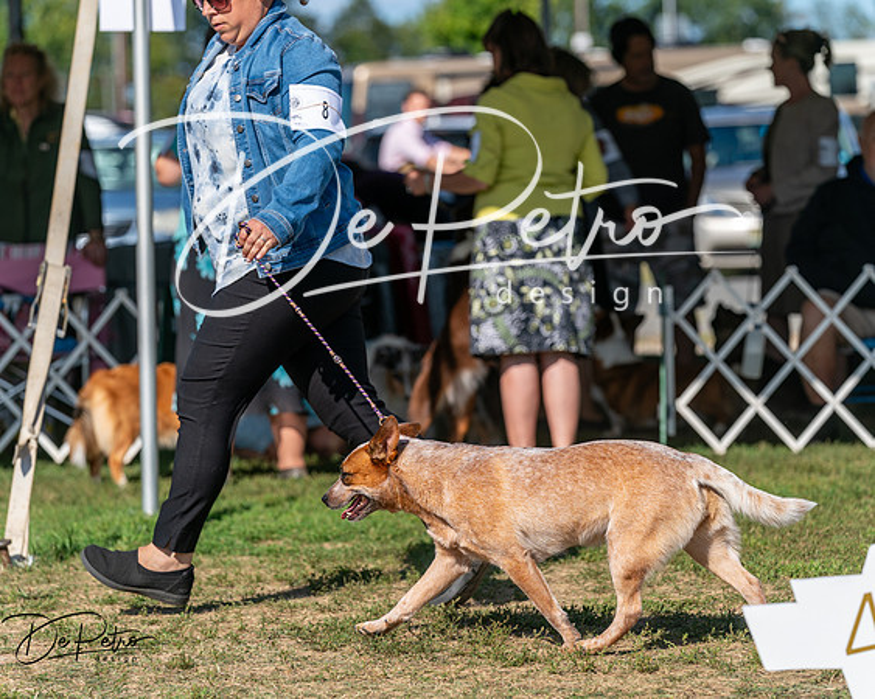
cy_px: 350
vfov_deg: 8.9
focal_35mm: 173
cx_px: 438
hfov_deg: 11.1
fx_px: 4490
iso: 100
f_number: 4.5
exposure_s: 1/1250
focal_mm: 154
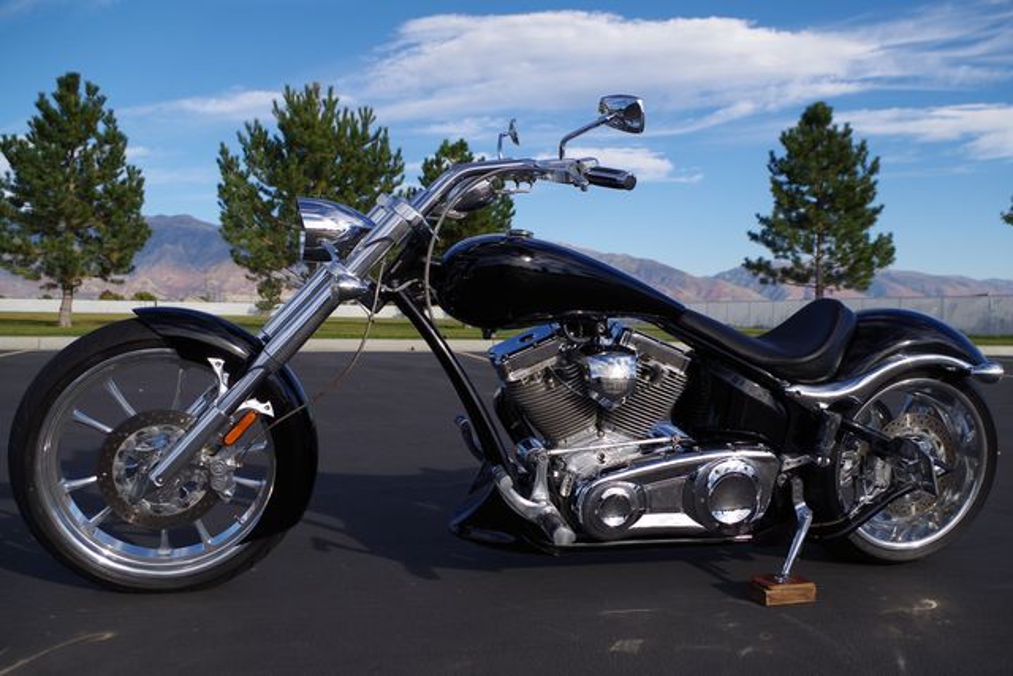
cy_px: 338
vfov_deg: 42.3
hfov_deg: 60.3
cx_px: 506
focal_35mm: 31
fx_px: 872
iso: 100
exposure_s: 1/320
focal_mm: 21.25
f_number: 7.1
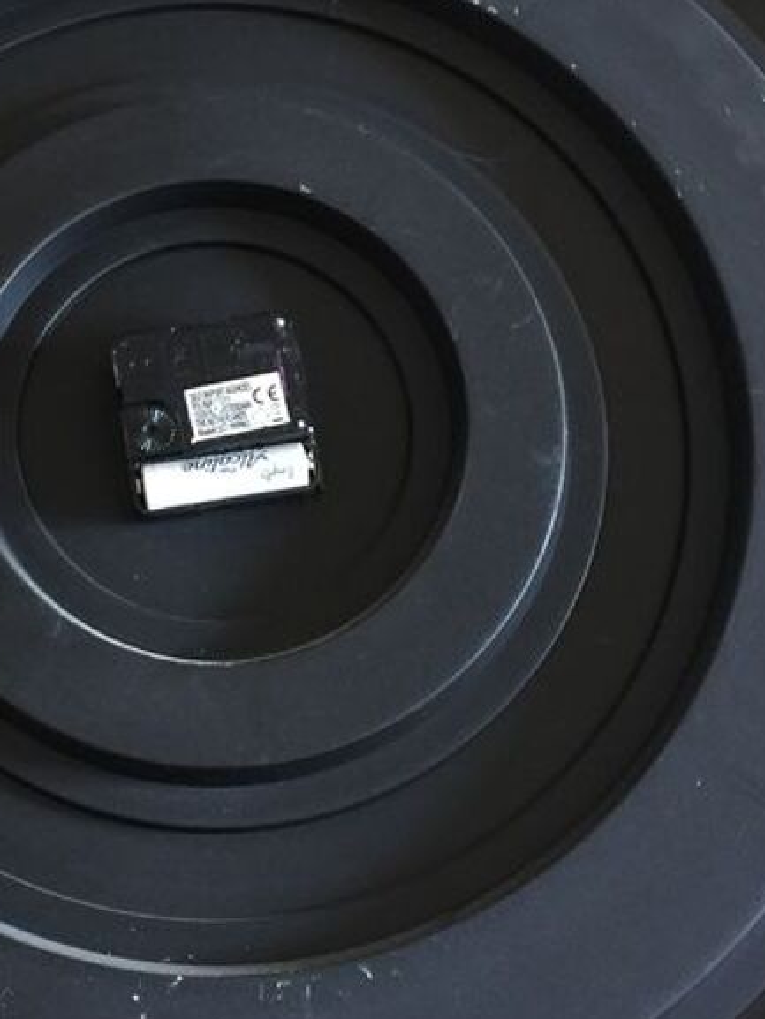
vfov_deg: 28.8
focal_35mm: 67
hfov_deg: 21.8
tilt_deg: -70.3
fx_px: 1974
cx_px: 205
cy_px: 356
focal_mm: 4.15
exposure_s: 1/10
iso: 125
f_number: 2.2
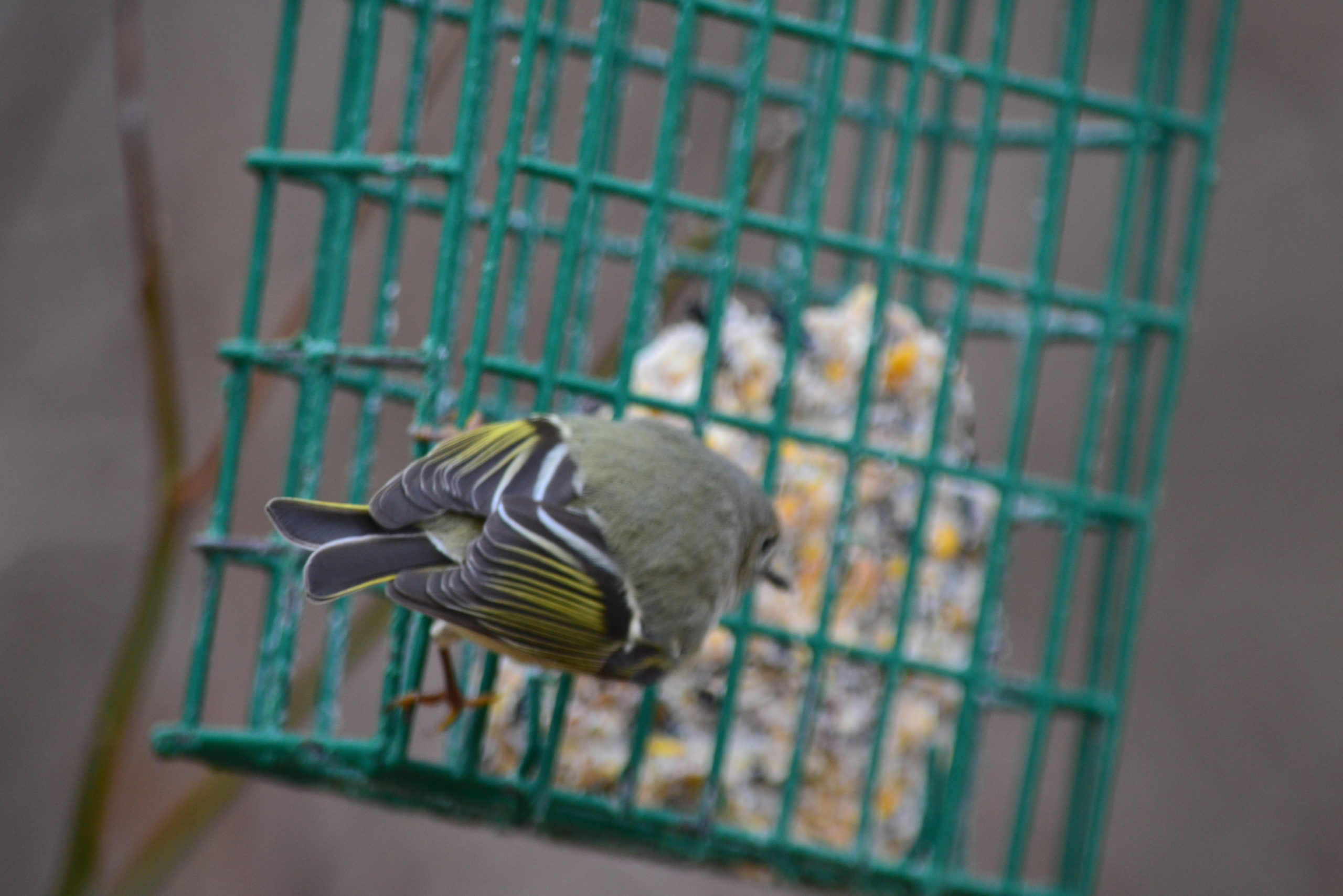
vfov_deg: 3.1
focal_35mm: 450
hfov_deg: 4.6
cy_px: 448
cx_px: 672
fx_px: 16787
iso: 720
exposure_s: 1/30
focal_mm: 300
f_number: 7.1
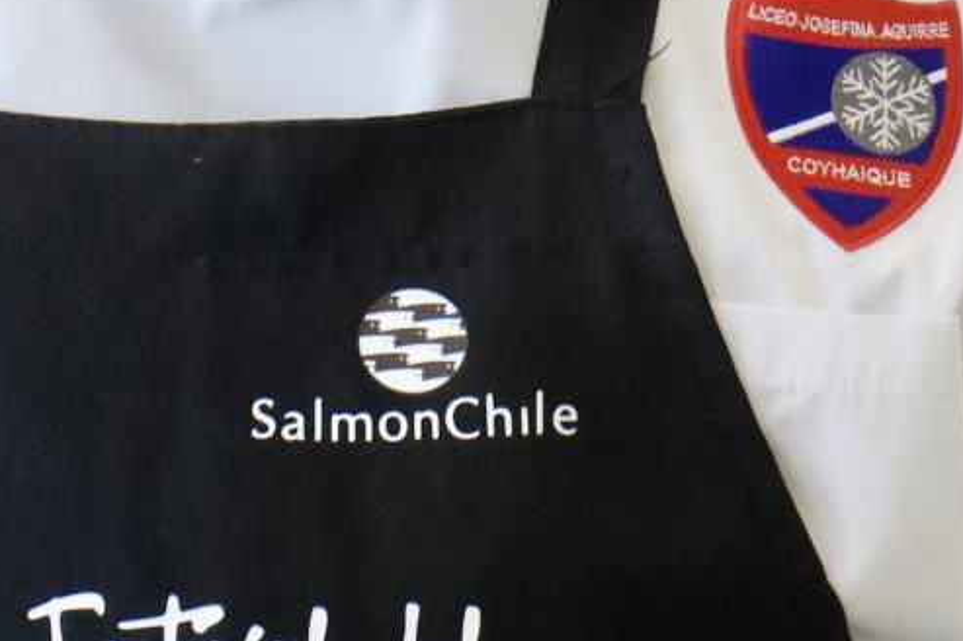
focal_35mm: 265
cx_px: 1328
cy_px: -159
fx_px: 7084
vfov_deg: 5.2
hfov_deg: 7.7
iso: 1600
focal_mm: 51
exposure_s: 1/160
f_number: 5
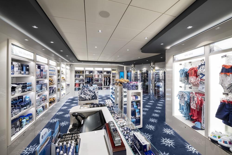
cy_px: 78
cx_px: 116
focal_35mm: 14
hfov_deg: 104.3
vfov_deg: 81.2
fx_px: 90
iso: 100
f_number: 11
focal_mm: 14
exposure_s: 1/3
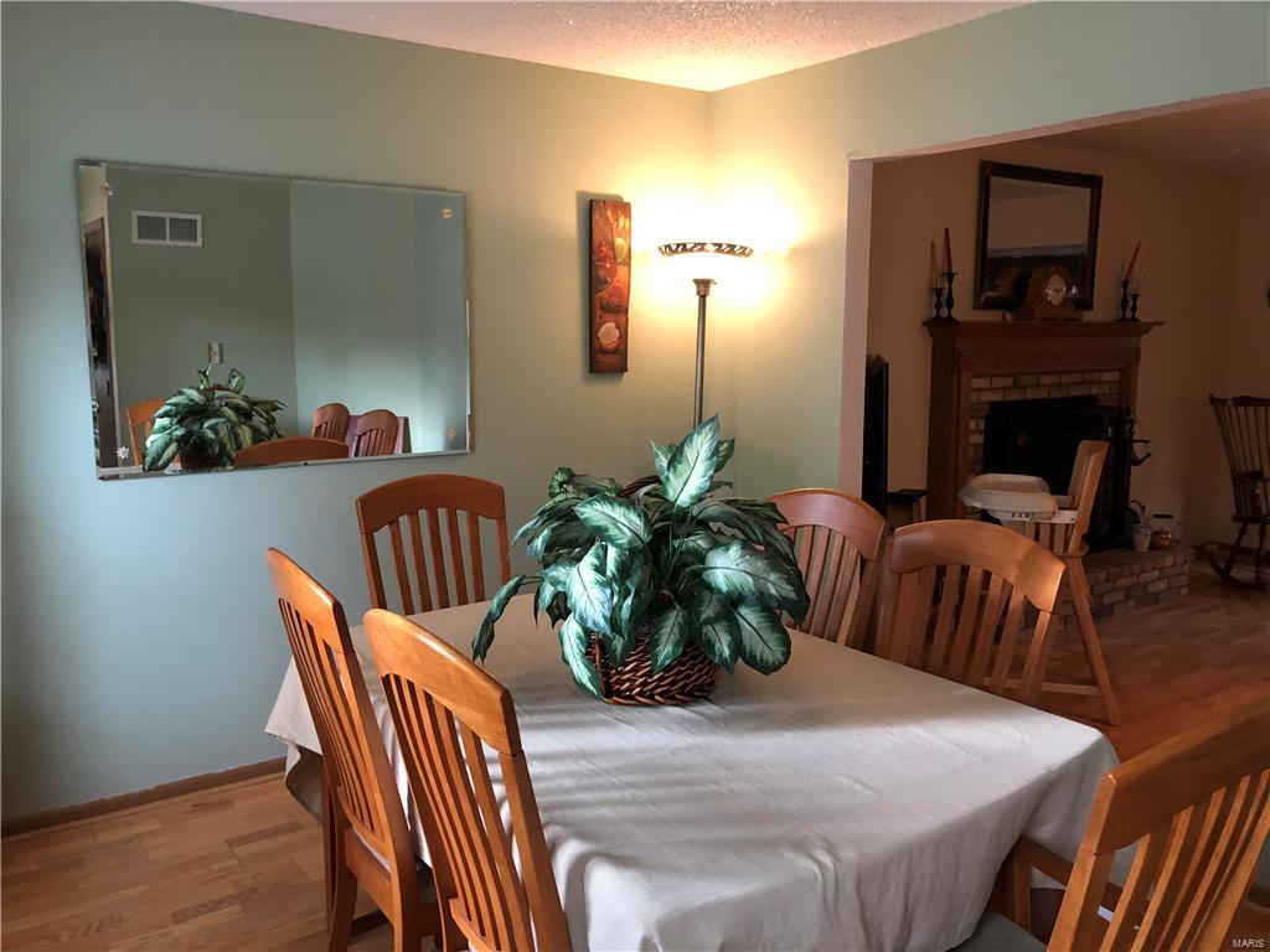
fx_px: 1064
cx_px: 635
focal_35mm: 29
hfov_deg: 61.7
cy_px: 476
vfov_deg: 48.2
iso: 100
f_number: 1.8
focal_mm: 3.99
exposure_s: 1/8
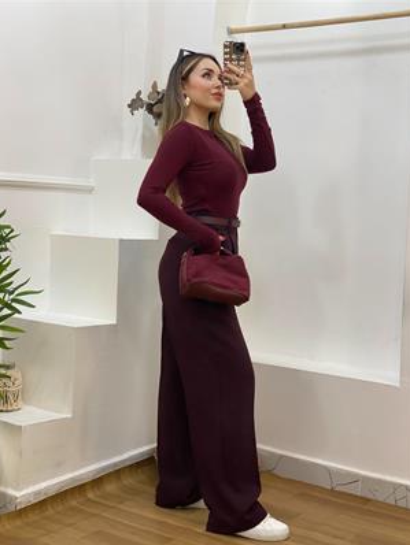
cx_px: 202
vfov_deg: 35.5
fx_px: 852
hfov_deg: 27.1
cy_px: 281
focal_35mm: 54
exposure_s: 1/100
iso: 100
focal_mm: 6
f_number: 2
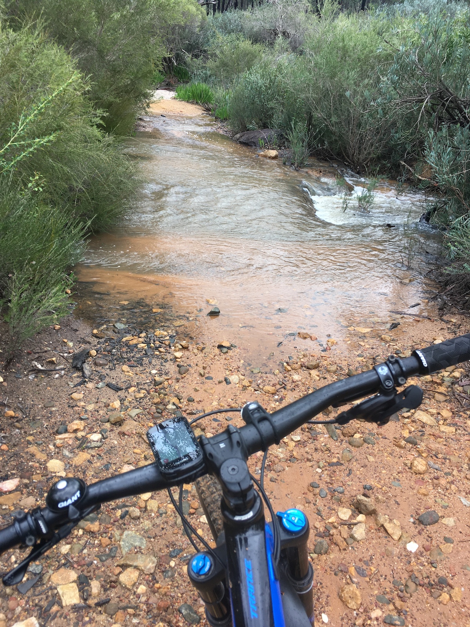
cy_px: 314
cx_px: 235
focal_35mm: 29
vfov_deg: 61.7
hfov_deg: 48.2
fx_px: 525
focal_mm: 4.15
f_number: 2.2
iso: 25
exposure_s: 1/129
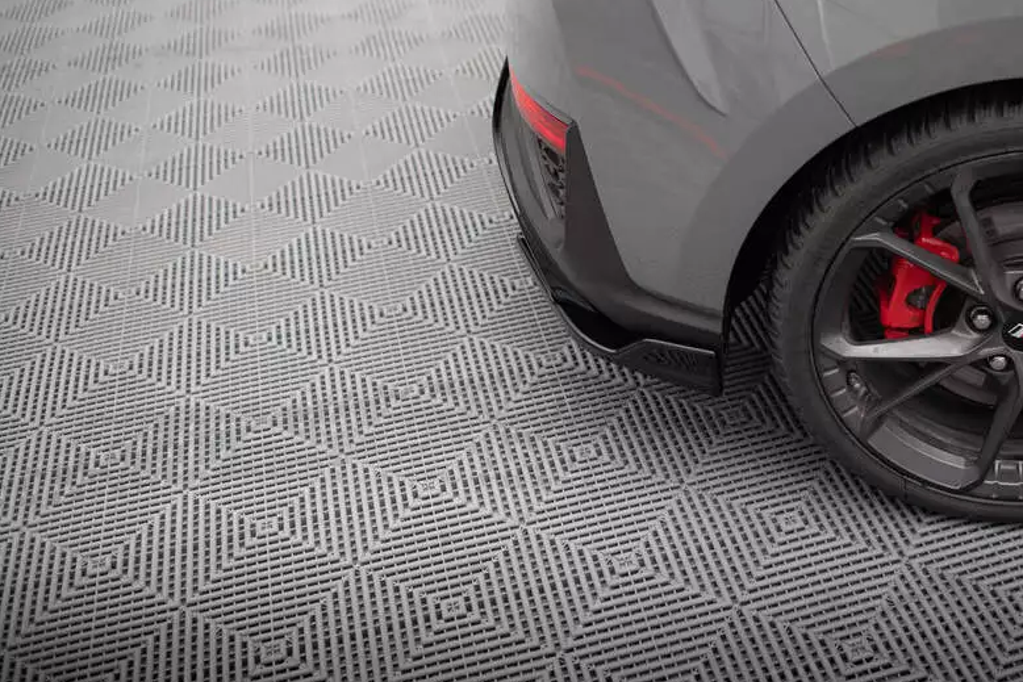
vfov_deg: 29.8
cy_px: 298
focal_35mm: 45
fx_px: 1279
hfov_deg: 43.2
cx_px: 651
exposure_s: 1/125
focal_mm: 35
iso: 1000
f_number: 2.2
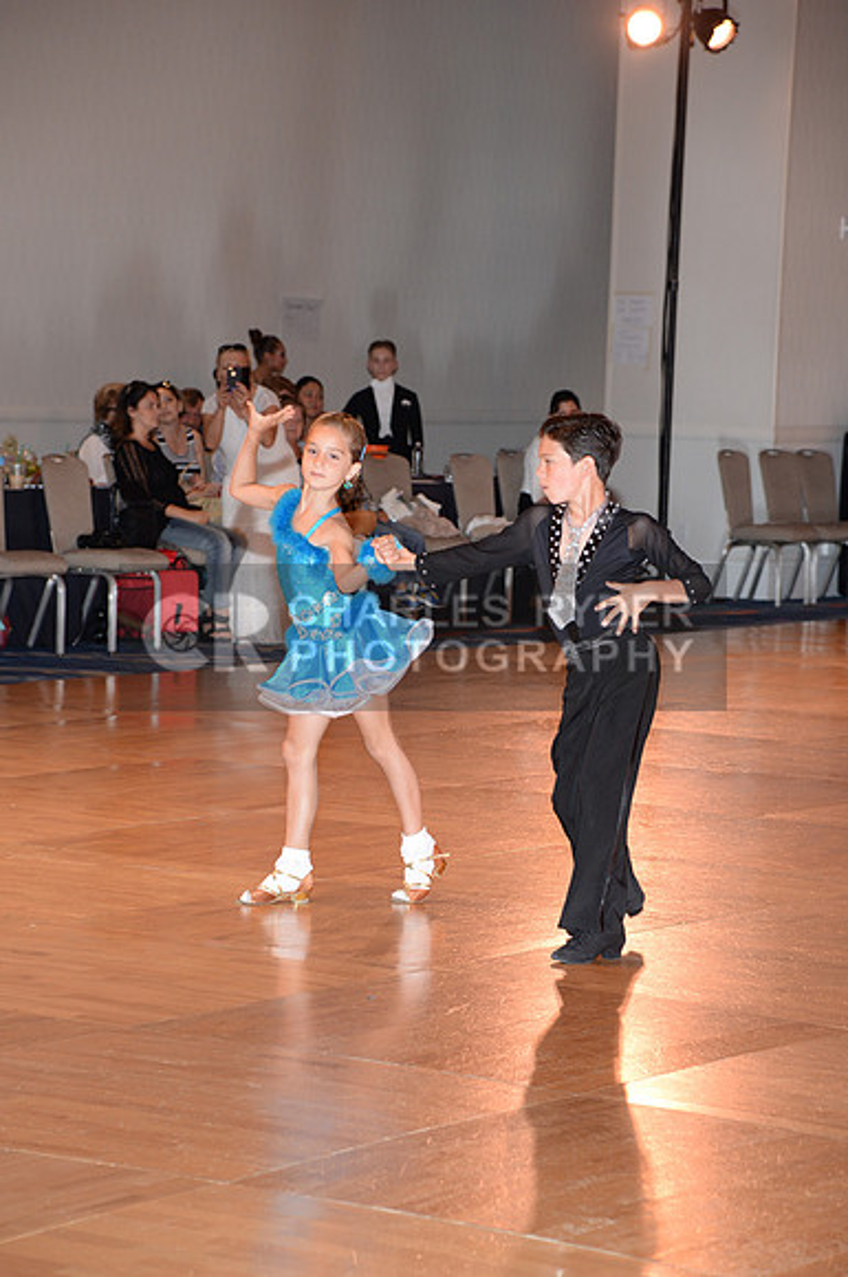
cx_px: 424
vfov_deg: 17.1
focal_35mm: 120
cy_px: 638
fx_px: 4252
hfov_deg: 11.4
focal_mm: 120
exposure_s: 1/200
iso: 1250
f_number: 5.6
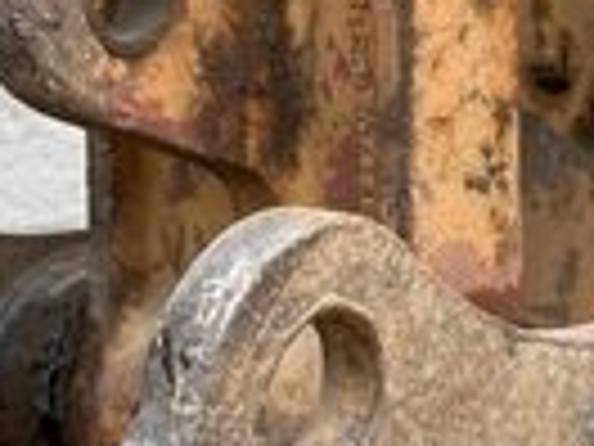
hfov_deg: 18.0
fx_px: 1870
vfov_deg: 13.6
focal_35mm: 109
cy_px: 230
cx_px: 392
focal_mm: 6.76
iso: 80
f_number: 1.78
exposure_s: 1/1060
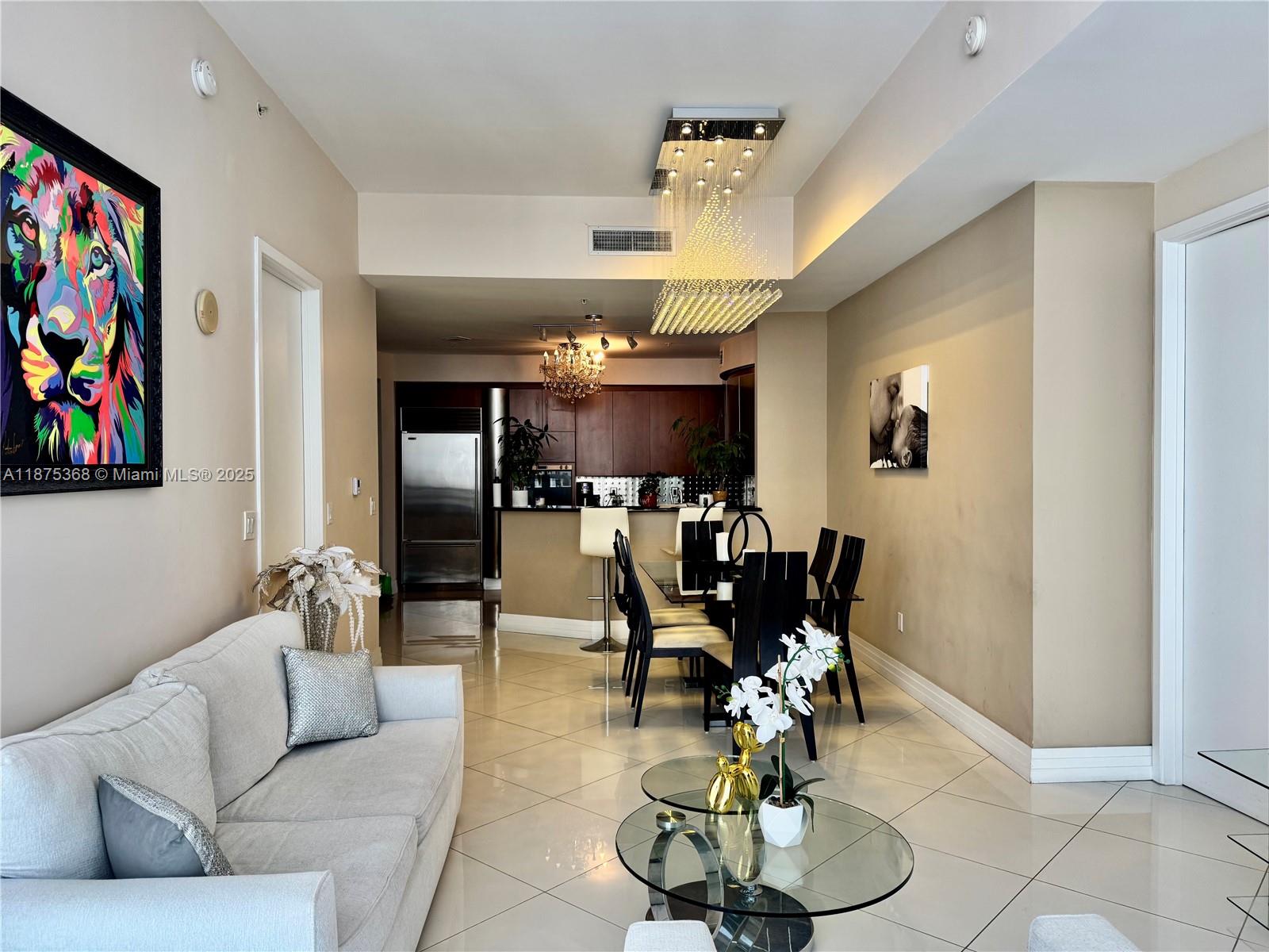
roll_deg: +0.3
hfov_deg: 71.6
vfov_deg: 56.8
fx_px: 880
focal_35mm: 24
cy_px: 476
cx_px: 634
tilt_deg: -2.4
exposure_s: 1/120
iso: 125
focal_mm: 6.76
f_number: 1.78
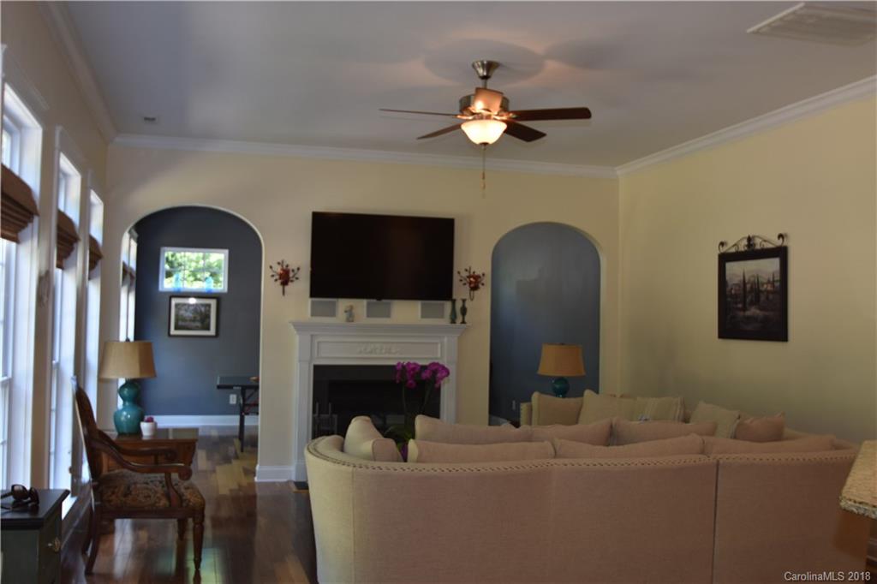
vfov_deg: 36.8
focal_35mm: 36
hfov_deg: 53.1
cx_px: 438
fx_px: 877
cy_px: 292
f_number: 4.5
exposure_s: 1/60
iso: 360
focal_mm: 24
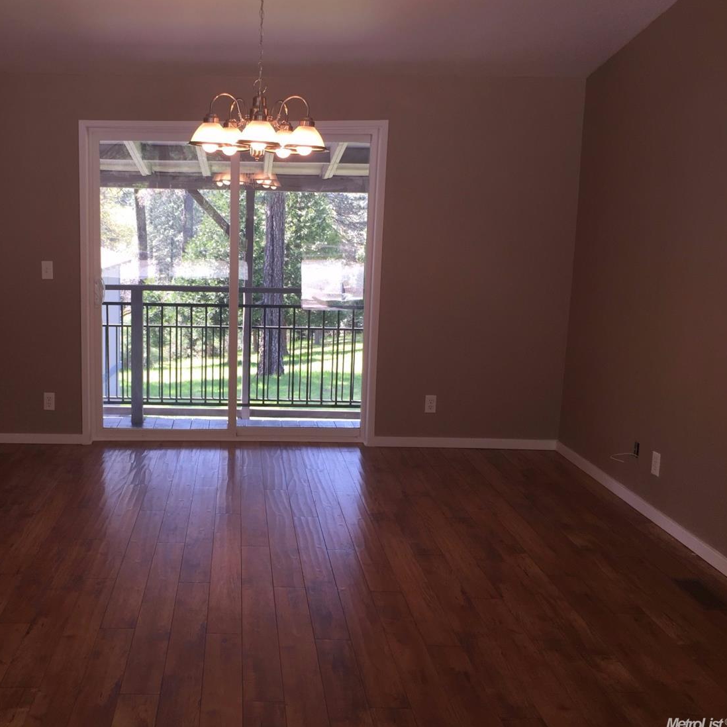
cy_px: 359
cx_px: 236
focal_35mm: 35
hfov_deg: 46.4
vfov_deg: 47.2
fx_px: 832
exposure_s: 1/71
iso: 32
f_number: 2.2
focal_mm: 4.15
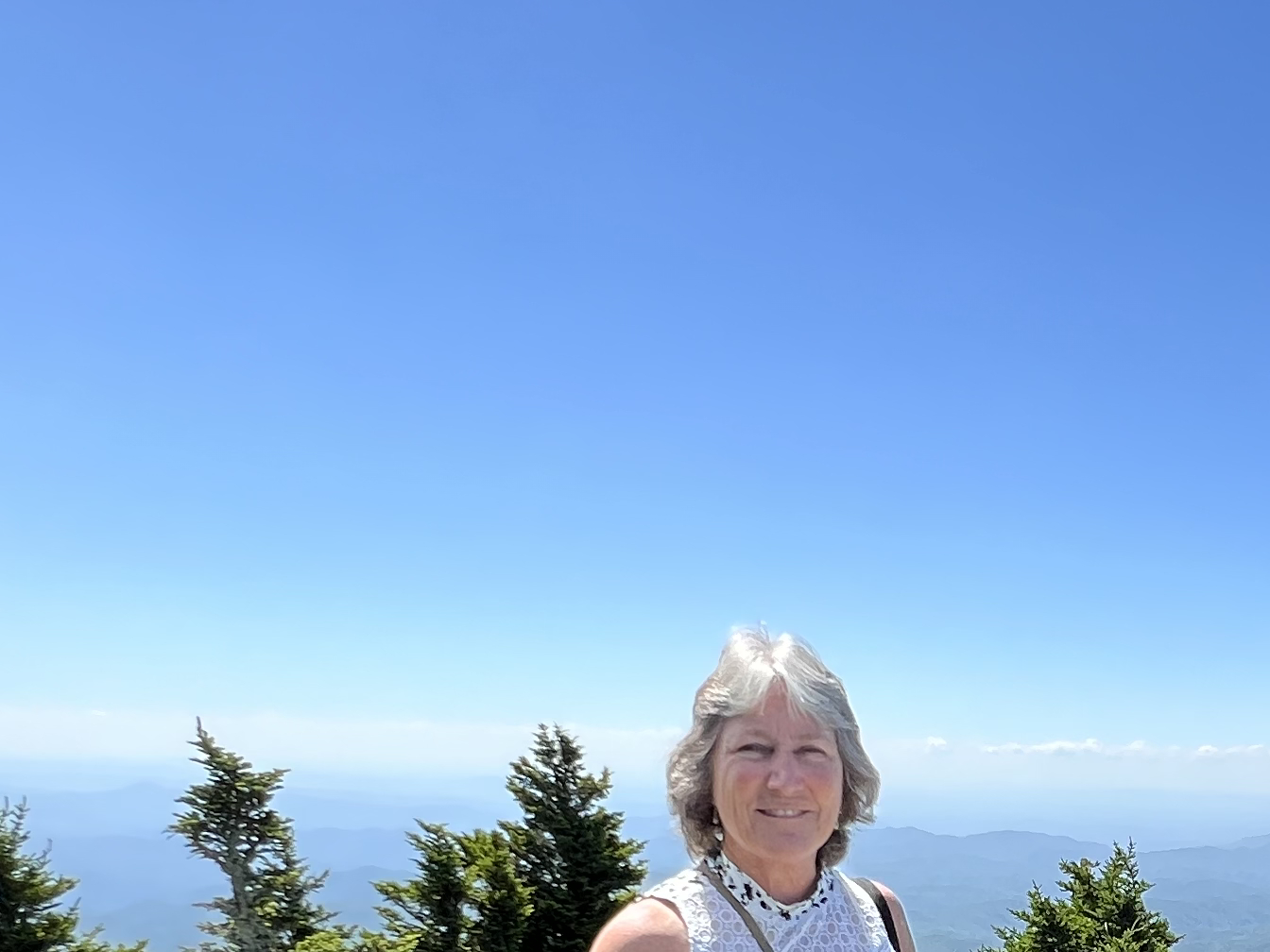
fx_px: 1431
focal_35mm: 39
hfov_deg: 44.3
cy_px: 1179
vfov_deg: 30.5
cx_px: 1104
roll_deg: -2.3
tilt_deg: -15.8
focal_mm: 1.57
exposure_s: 1/758
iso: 32
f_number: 1.8
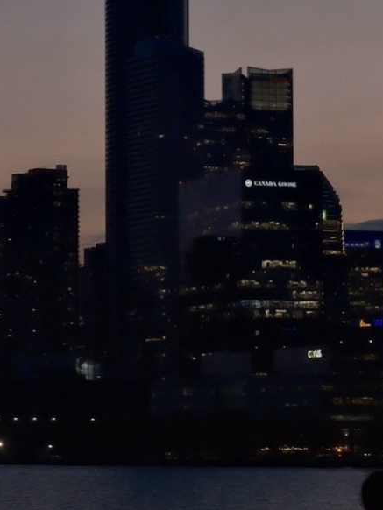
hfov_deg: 14.0
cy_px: 339
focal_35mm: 104
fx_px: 1533
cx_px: 3
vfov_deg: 18.8
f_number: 4
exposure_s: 1/125
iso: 640
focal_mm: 23
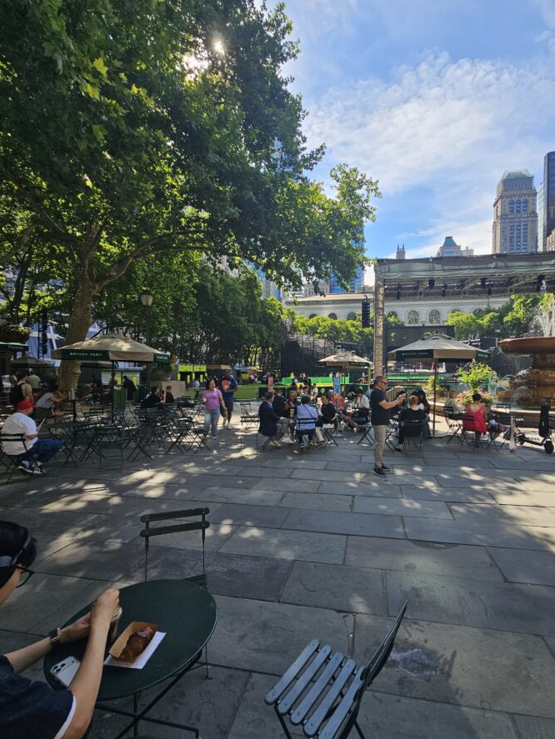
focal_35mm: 15
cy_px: 383
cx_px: 312
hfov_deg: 81.4
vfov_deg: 98.1
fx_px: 320
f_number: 2.2
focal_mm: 2.2
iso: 50
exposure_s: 1/1000
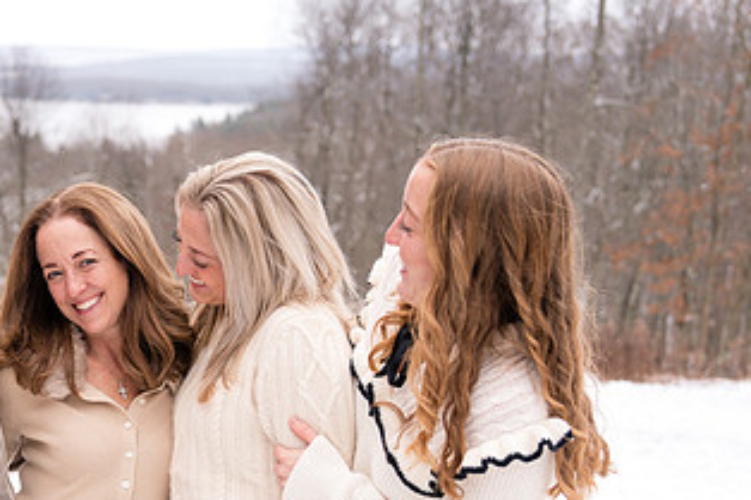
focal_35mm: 74
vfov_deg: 18.1
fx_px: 1543
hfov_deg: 26.6
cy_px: 441
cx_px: 110
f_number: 3.2
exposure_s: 1/250
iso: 400
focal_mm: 40
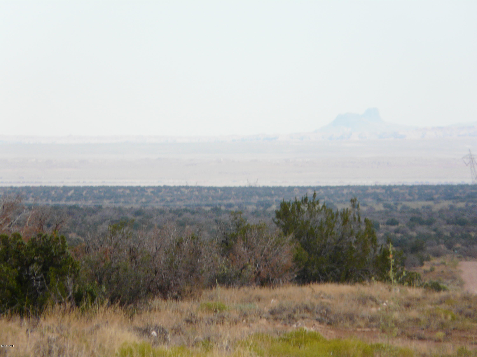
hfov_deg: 3.9
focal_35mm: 504
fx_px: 6945
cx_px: 238
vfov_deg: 3.0
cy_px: 178
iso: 100
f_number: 5.6
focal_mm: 82.8
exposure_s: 1/250
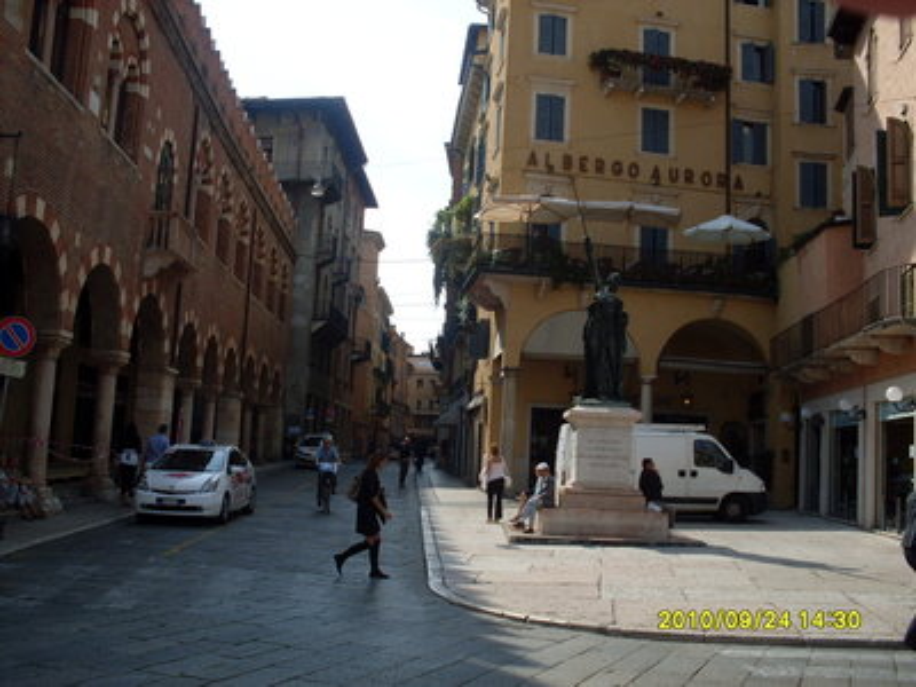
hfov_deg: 49.0
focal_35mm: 38
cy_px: 344
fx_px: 1006
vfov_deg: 37.7
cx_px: 458
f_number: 8.4
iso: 80
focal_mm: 6.3
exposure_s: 1/250
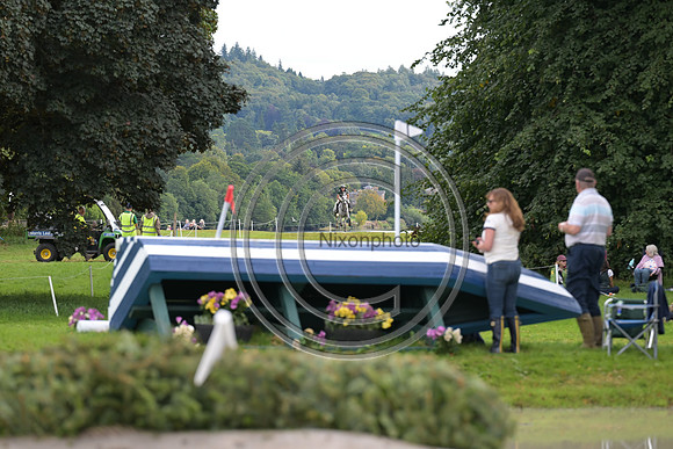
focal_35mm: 200
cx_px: 336
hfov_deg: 10.3
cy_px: 224
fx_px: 3740
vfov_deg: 6.9
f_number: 5.6
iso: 1100
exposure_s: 1/1250
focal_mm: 200
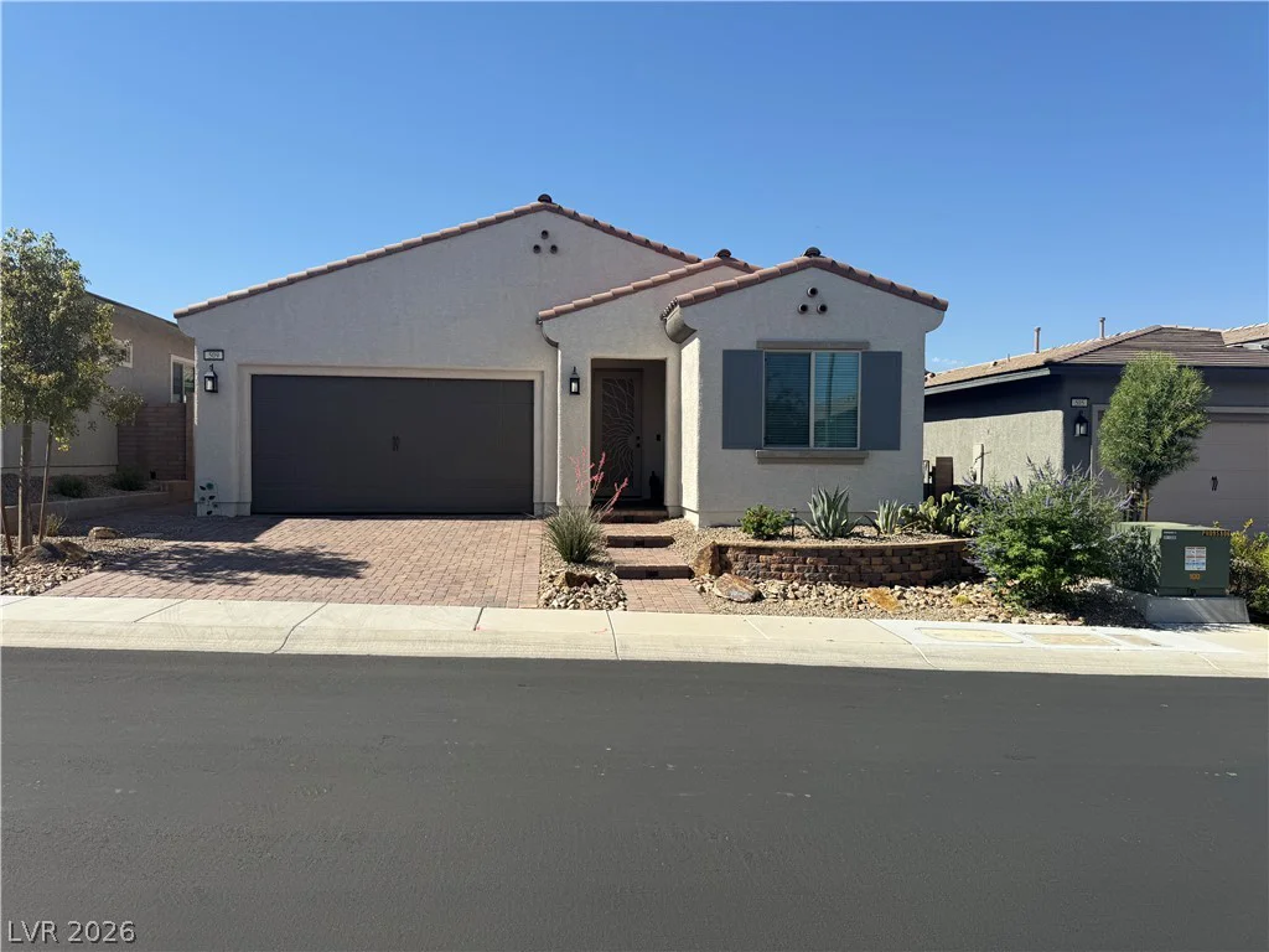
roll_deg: -0.4
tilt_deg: -1.2
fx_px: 880
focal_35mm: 24
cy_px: 476
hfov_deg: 71.6
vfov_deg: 56.8
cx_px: 634
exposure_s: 1/4975
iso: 80
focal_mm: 6.76
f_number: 1.78
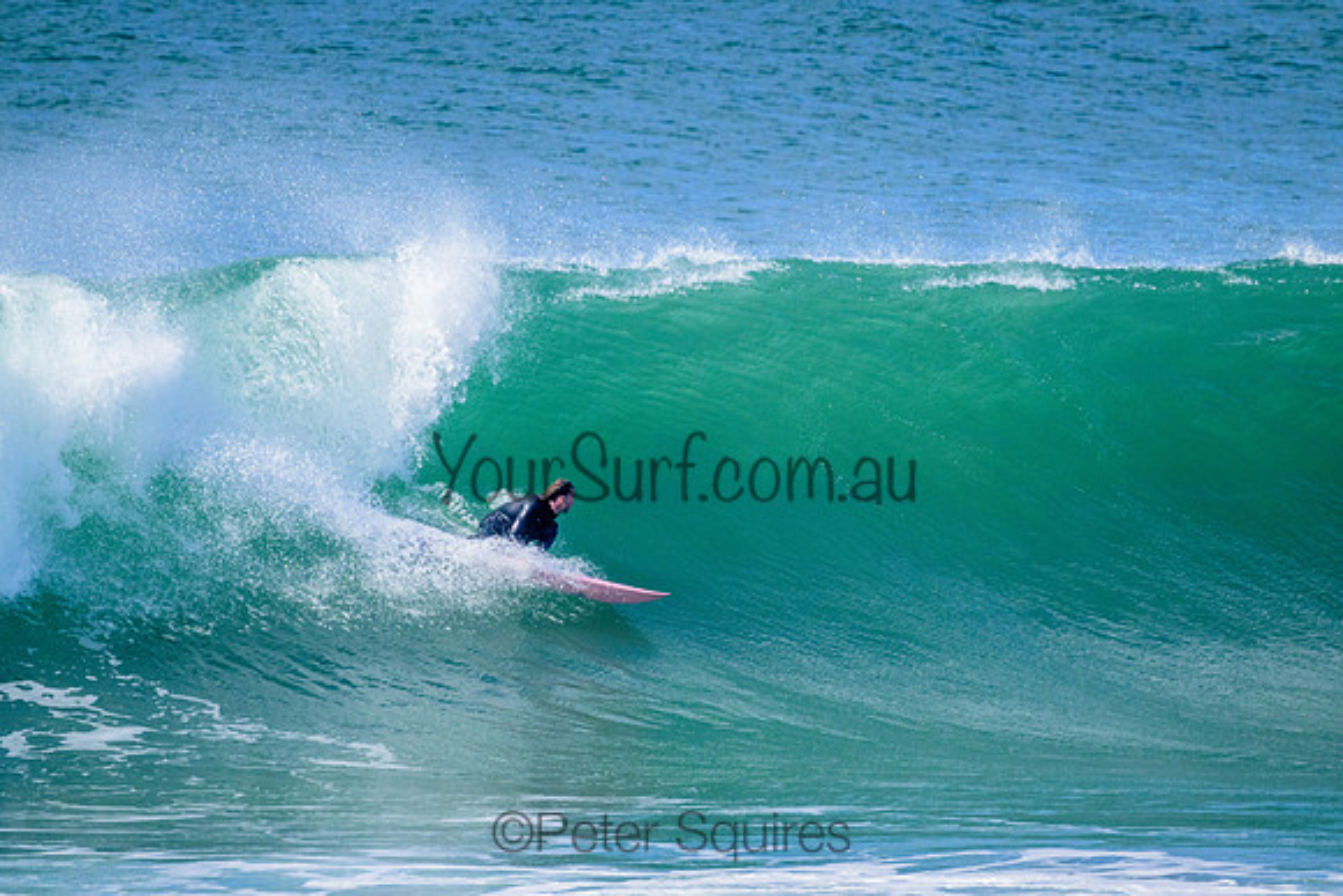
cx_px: 672
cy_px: 448
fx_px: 29850
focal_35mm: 800
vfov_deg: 1.7
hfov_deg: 2.6
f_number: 11
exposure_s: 1/2000
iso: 2200
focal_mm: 800
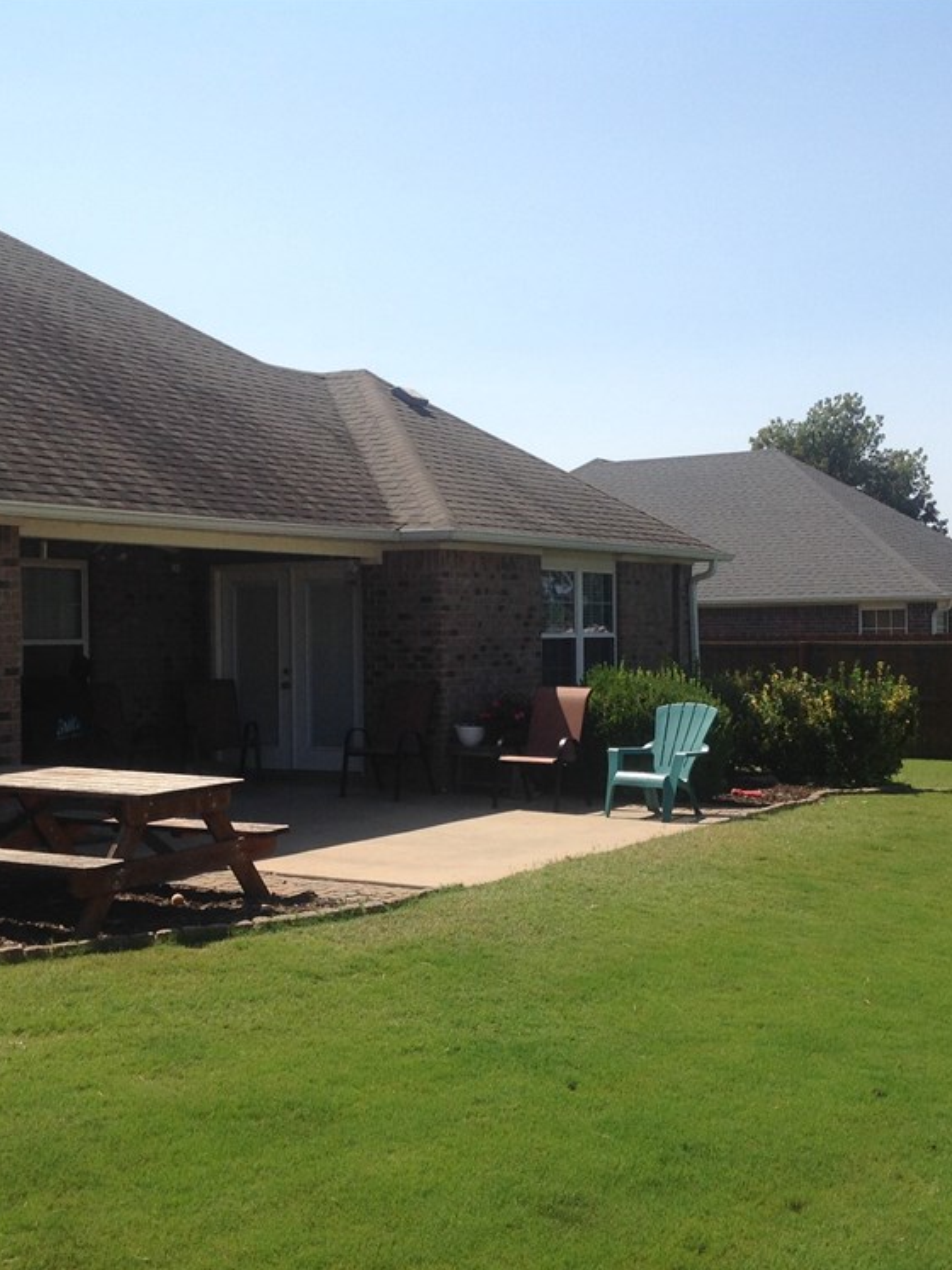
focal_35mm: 48
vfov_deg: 39.7
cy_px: 644
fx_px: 1761
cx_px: 476
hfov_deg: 30.3
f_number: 2.4
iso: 50
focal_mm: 4.28
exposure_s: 1/2160
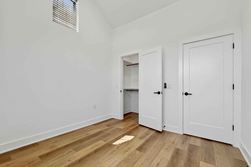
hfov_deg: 104.2
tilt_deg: -1.1
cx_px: 127
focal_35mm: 14
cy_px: 90
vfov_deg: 81.1
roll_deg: +0.5
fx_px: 98
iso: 40
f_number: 1.8
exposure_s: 1/120
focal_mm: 1.6
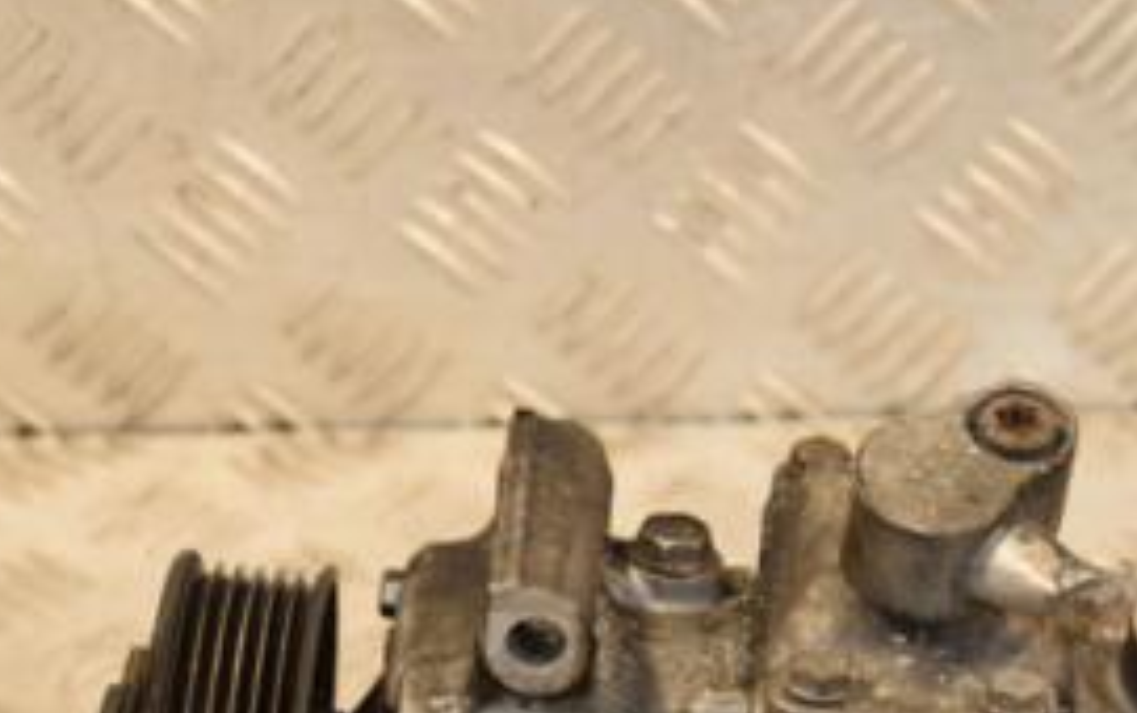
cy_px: 784
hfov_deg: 12.3
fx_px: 5242
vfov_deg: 7.7
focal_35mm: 169
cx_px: 856
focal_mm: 50
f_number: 5.6
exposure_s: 1/200
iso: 800
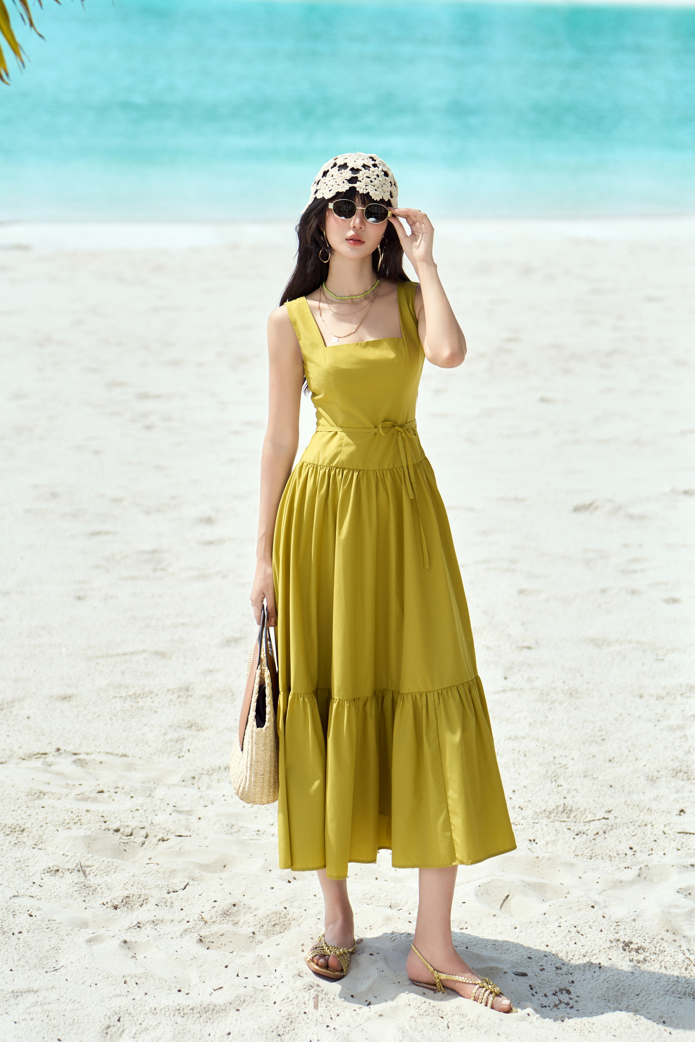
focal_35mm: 78
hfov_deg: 17.5
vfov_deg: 26.0
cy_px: 521
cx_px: 348
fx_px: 2258
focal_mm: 78
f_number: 2.8
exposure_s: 1/1000
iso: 100
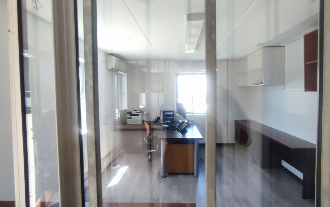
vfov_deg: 62.2
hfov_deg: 87.9
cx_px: 175
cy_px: 95
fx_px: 171
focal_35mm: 19
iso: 150
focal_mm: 1.65
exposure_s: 1/100
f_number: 2.2
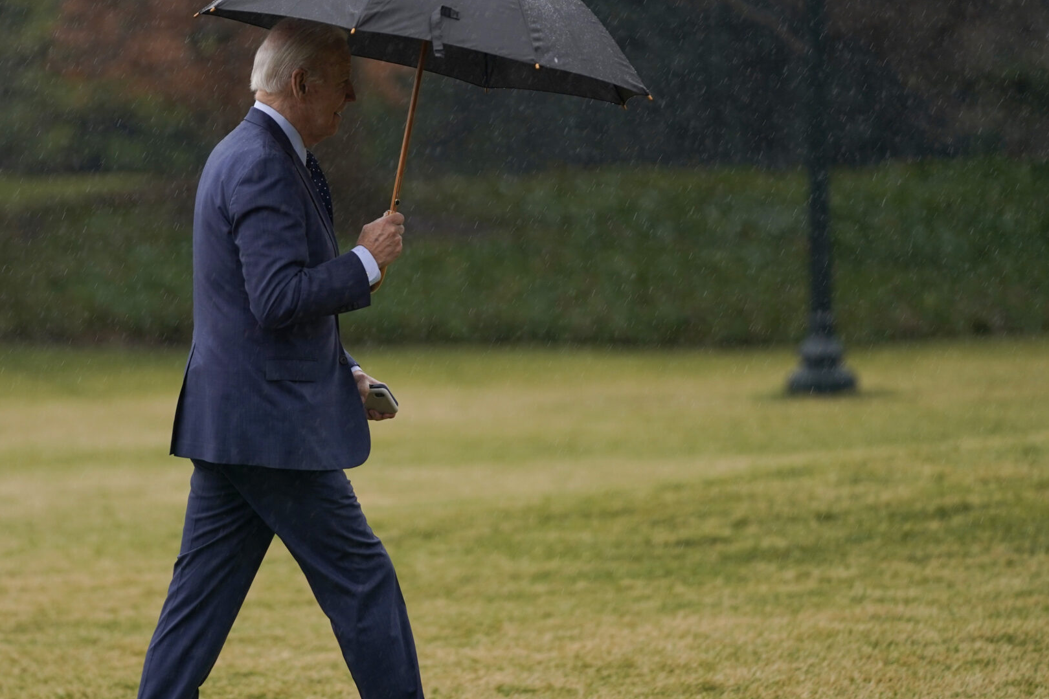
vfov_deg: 4.3
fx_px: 9207
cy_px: 306
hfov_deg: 6.5
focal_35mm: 316
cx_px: 393
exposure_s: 1/400
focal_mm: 200
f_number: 2.8
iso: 320
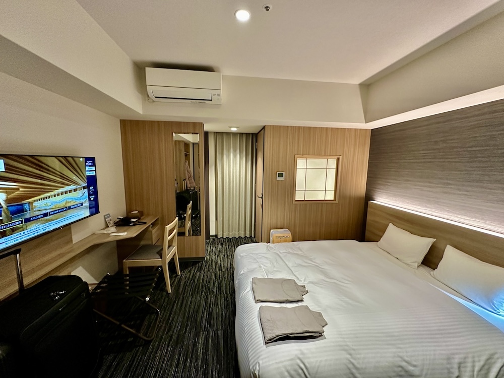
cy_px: 189
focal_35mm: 14
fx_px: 204
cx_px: 252
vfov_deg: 85.7
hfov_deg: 102.1
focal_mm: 2.22
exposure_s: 1/60
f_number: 2.2
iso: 500
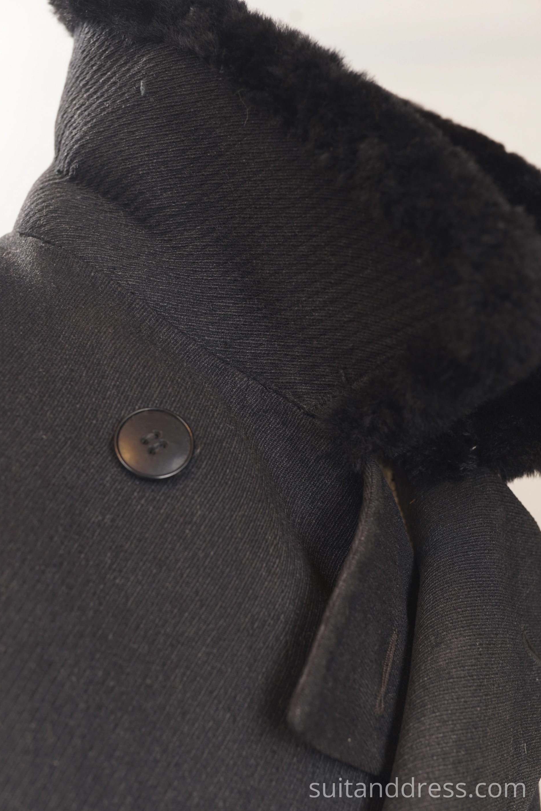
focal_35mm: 49
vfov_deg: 40.3
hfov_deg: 27.5
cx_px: 274
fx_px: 1104
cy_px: 413
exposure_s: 1/6
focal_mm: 32
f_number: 4
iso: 100
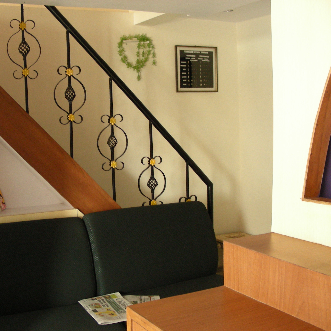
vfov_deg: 37.6
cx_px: 111
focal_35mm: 45
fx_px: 487
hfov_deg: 37.2
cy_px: 166
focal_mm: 6.3
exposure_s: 1/10
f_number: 3.5
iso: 200
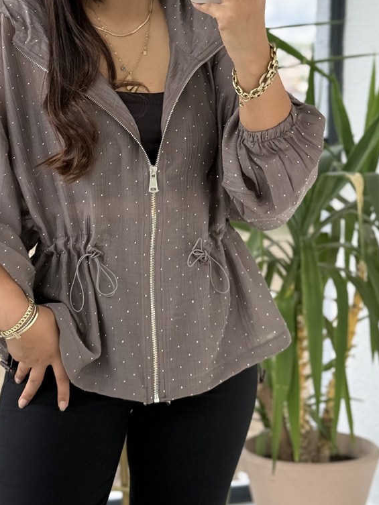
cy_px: 161
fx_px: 1241
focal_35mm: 85
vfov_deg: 22.9
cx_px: 179
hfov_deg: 17.4
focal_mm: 6.76
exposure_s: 1/478
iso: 100
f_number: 1.78
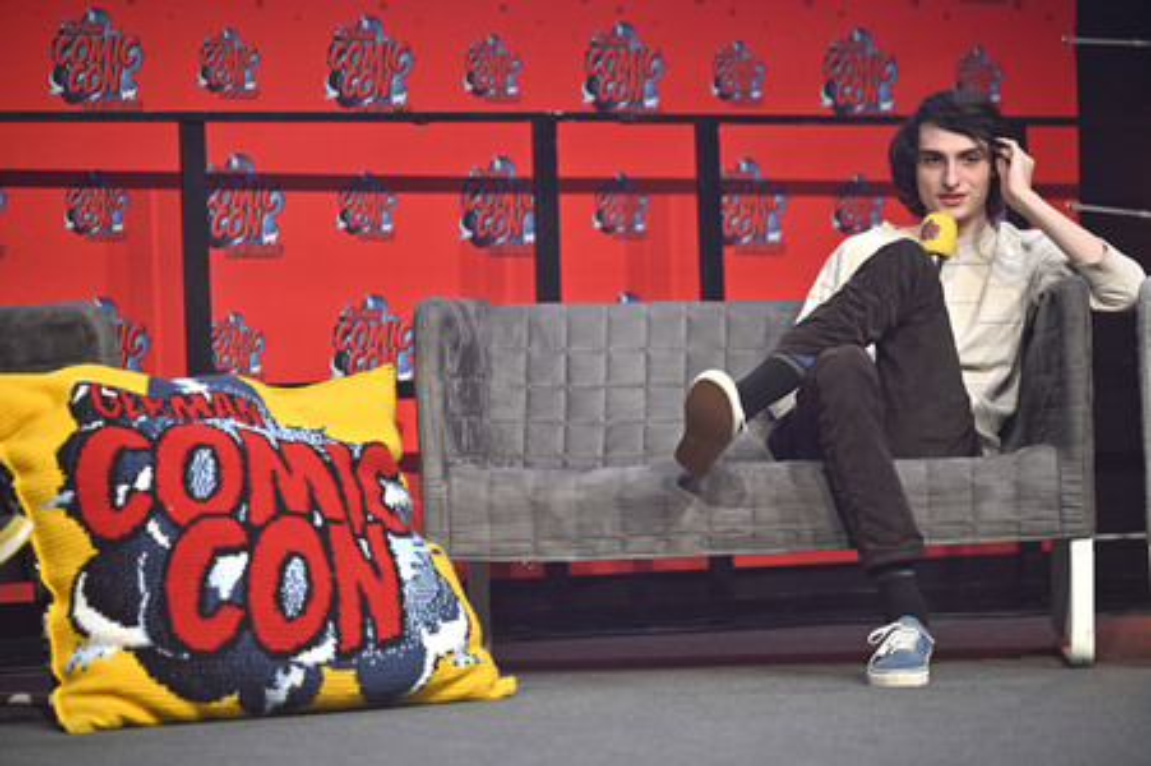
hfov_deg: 15.8
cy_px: 383
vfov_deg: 10.5
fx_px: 4153
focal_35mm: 130
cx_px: 576
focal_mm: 130
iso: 1250
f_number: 2.8
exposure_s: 1/500
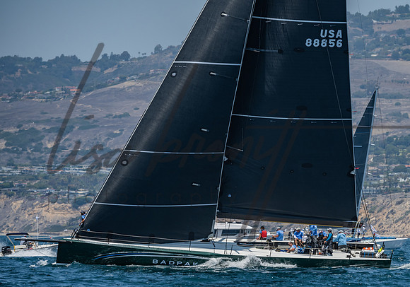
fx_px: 4442
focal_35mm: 384
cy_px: 175
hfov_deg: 5.3
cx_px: 257
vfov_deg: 3.7
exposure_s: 1/1600
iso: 320
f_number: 5.6
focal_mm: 290
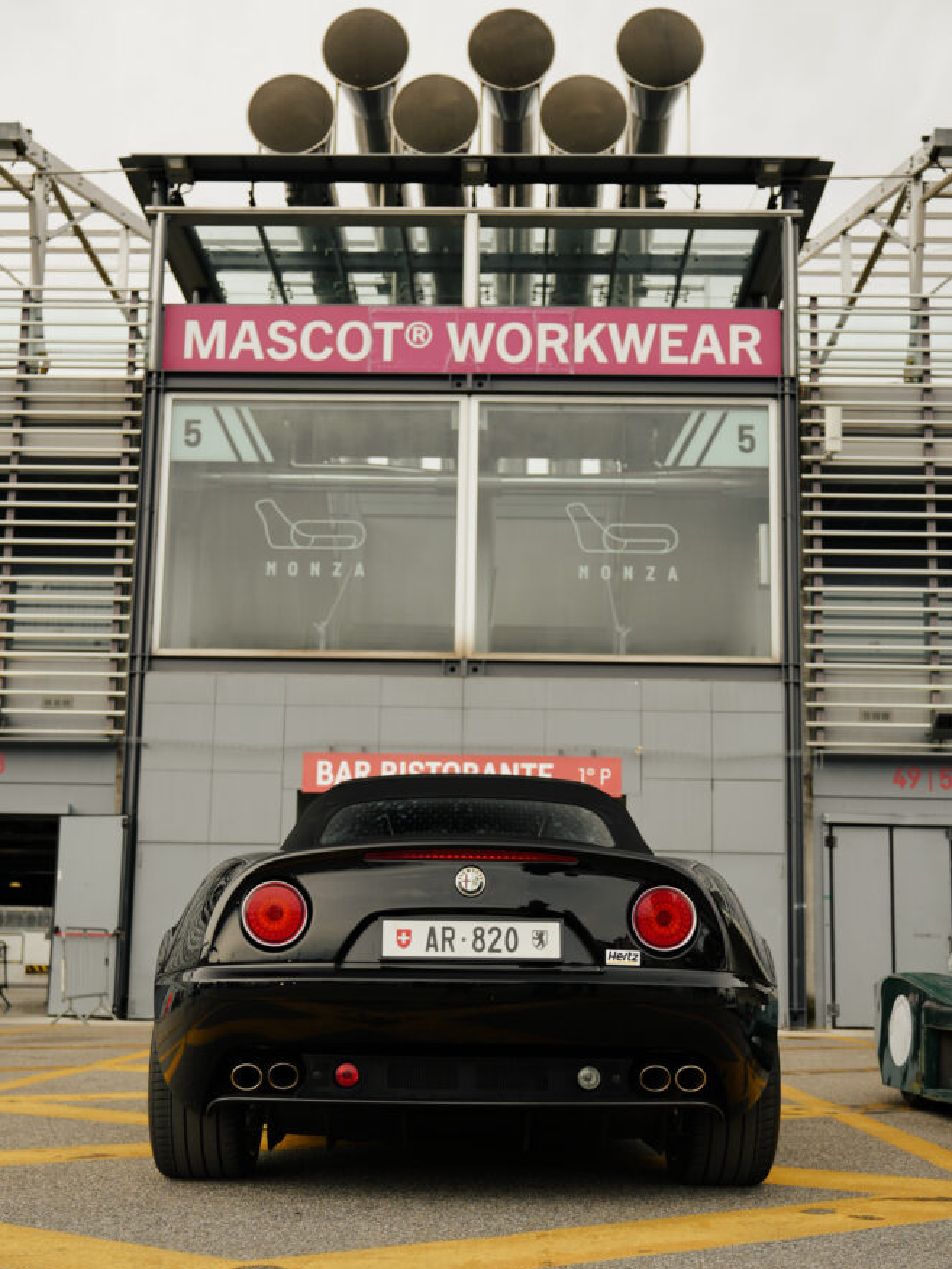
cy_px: 714
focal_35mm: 43
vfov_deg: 43.8
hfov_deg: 33.6
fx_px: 1577
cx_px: 476
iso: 100
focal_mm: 28
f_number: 2.8
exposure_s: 1/500
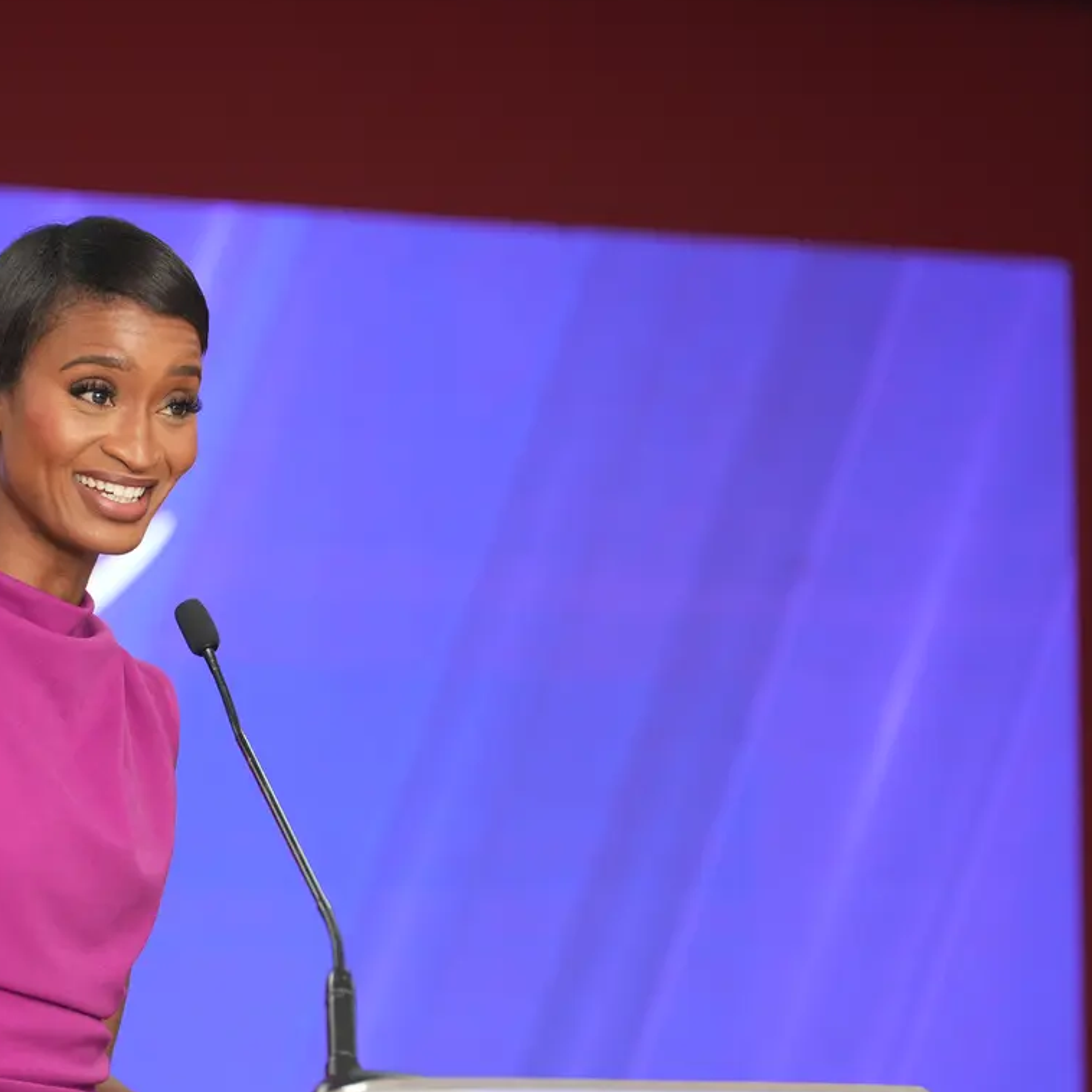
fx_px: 9601
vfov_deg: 6.5
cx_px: 223
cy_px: 699
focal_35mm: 269
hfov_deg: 6.5
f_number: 3.5
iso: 400
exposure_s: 1/160
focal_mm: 160
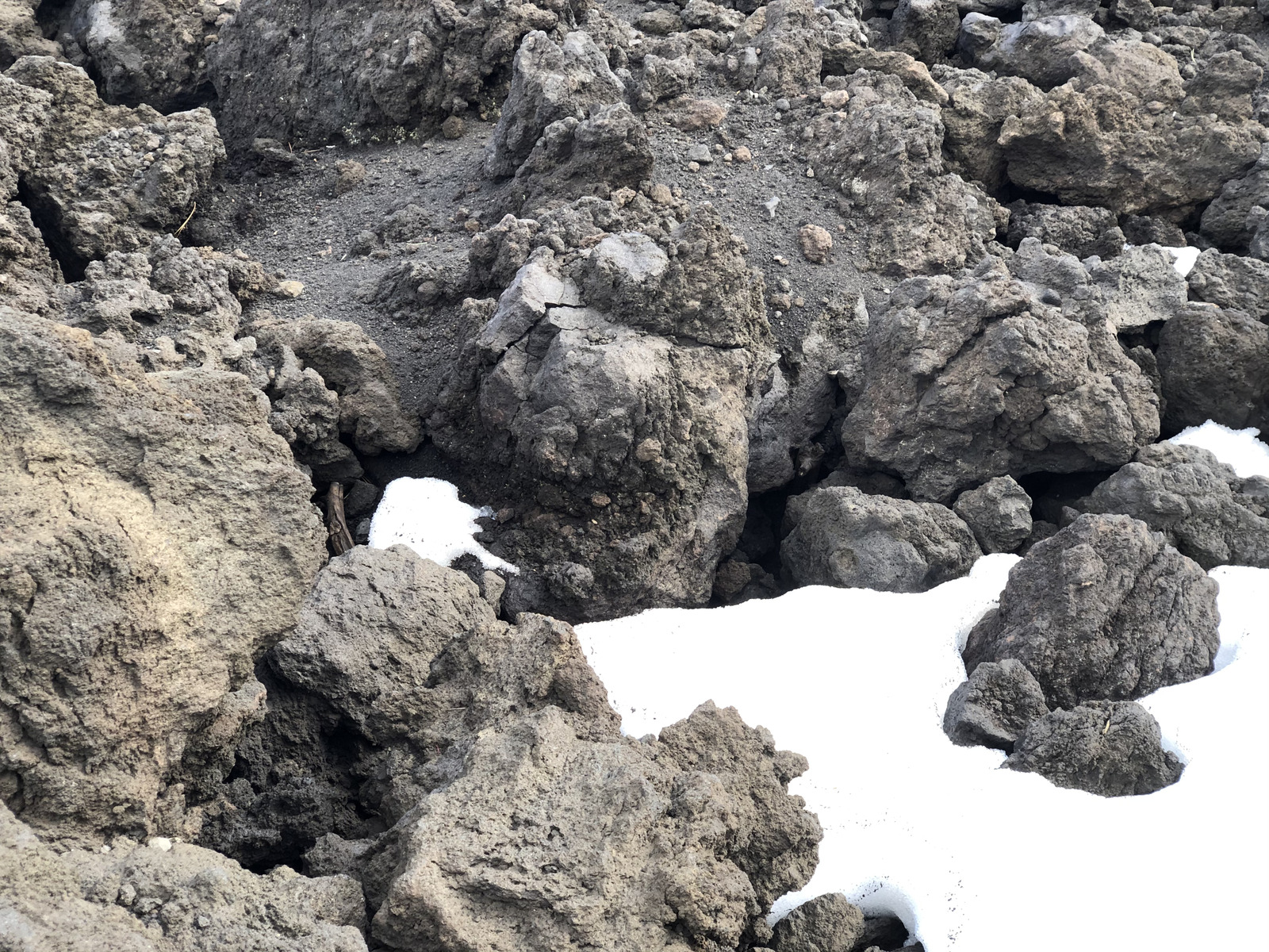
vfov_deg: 28.0
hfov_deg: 36.8
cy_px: 476
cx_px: 634
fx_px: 1906
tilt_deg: -37.0
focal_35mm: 52
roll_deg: -0.3
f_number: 2.4
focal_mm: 6
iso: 20
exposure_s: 1/60
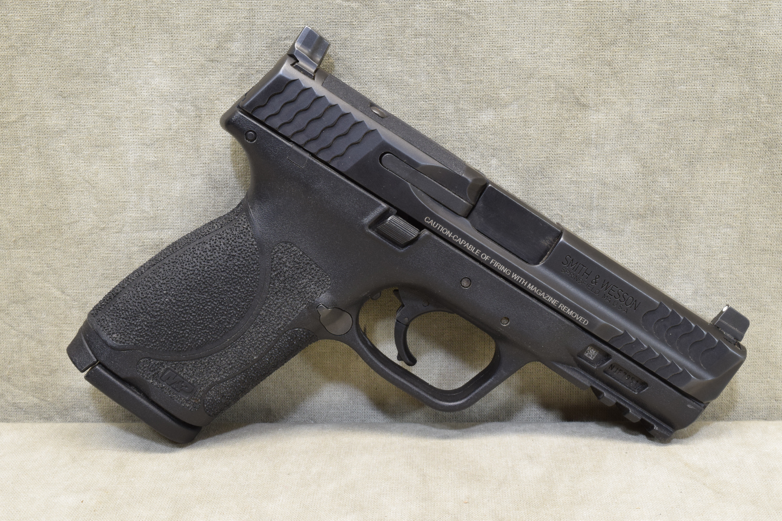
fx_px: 1108
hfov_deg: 38.9
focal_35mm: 51
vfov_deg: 26.5
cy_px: 260
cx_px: 391
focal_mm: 34
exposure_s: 1/13
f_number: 16
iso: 800
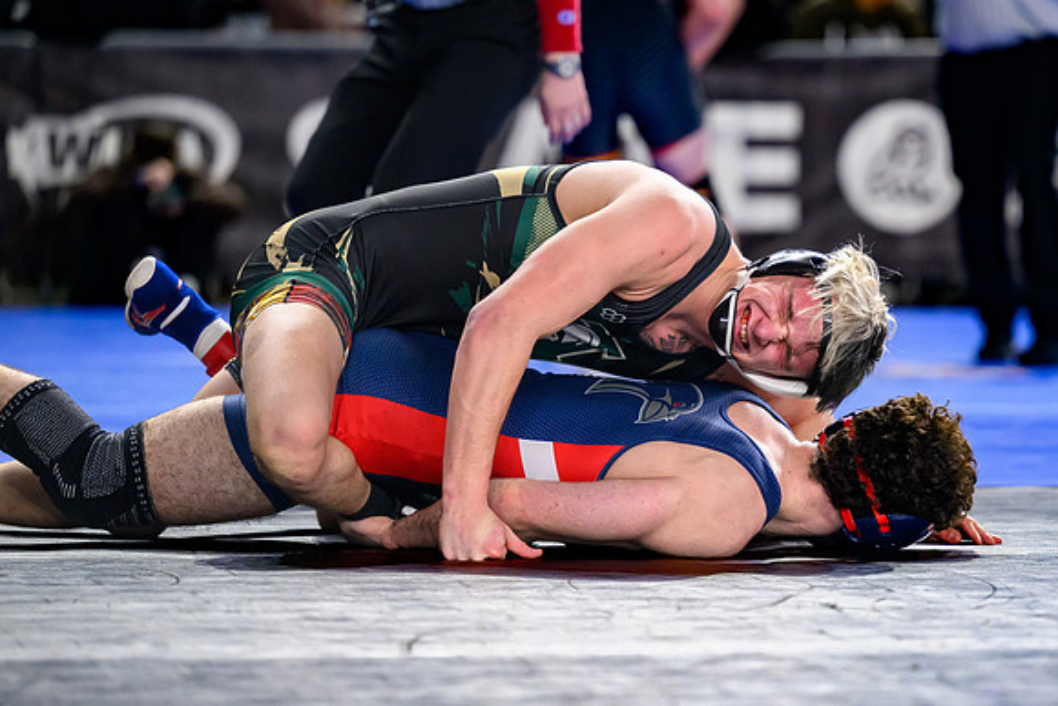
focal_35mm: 217
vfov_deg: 6.3
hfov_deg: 9.5
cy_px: 344
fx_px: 6372
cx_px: 771
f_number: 2.8
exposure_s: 1/800
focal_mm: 145
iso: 3200
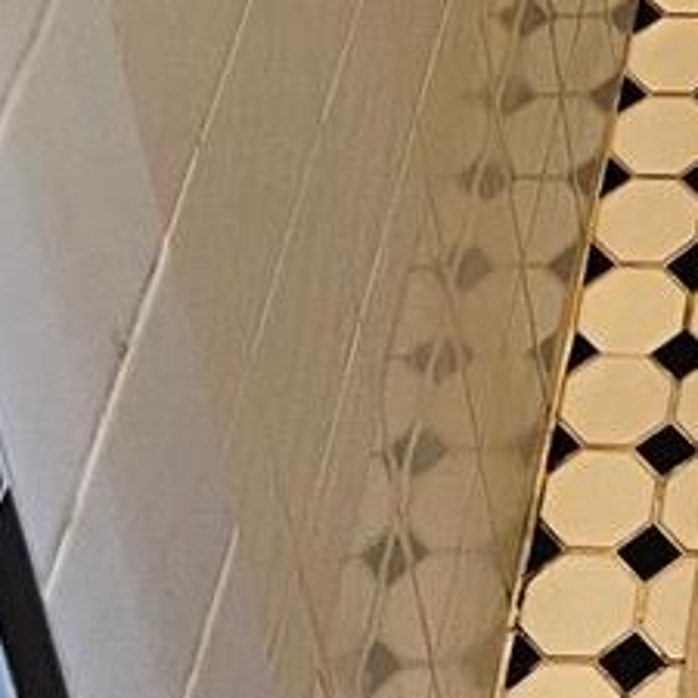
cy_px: -906
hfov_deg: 11.3
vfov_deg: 10.4
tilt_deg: -30.0
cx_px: 1083
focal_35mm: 147
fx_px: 3354
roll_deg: +3.2
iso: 200
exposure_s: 1/60
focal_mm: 5.7
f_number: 1.5
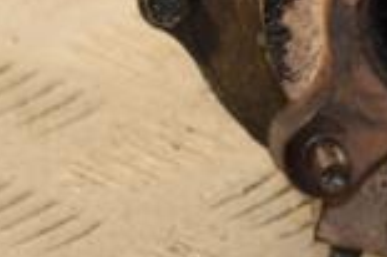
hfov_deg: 4.2
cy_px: -75
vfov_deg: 2.8
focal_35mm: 494
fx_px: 5304
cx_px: 529
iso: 800
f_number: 5.6
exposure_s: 1/125
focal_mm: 85
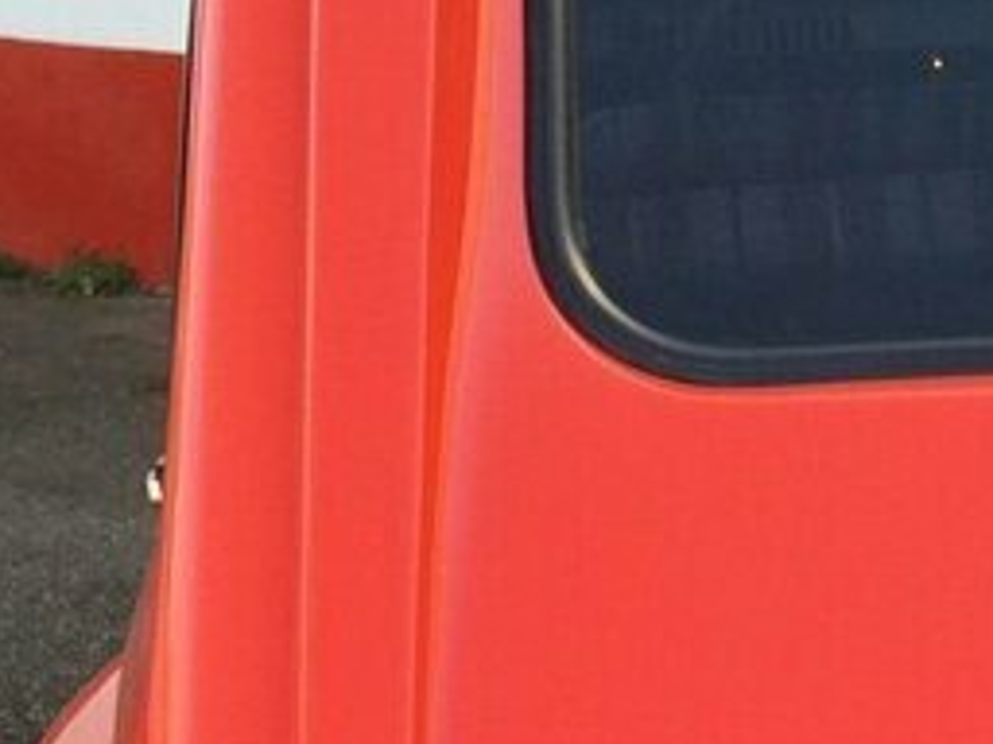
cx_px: 1439
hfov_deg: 13.7
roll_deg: +0.8
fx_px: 3901
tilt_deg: -18.6
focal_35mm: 136
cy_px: 926
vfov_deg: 10.7
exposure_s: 1/533
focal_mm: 4.15
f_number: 2.2
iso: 32
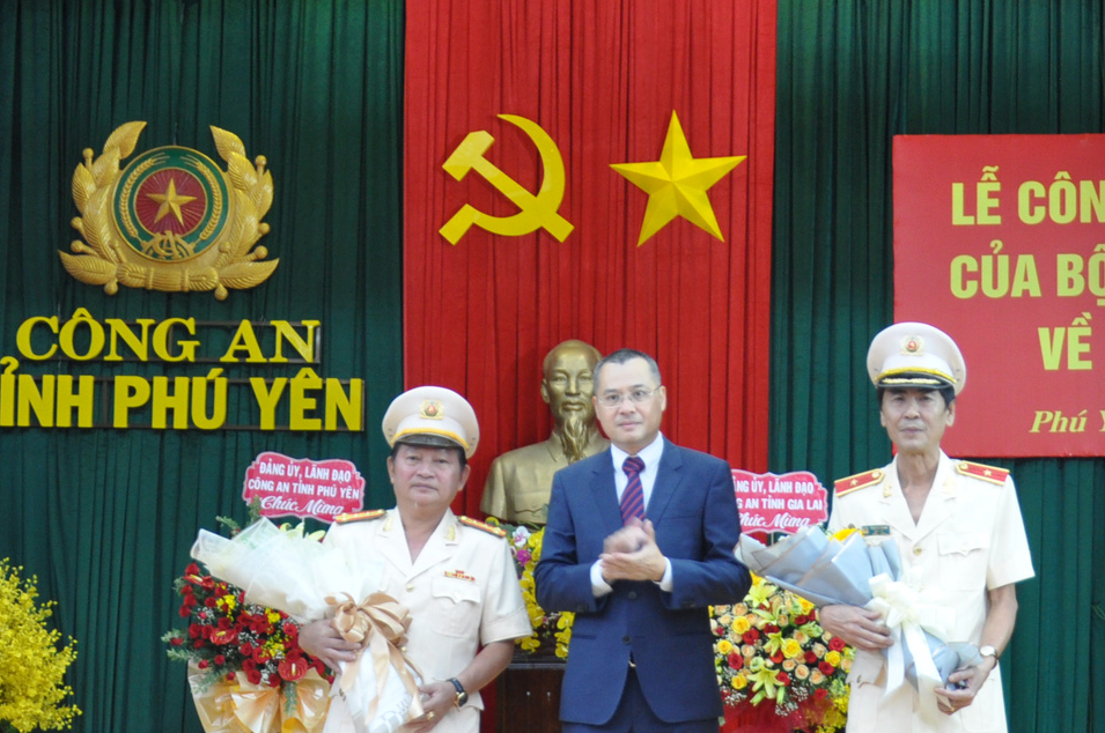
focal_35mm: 88
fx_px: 2697
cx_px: 791
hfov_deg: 23.0
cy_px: 413
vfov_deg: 15.5
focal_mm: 28
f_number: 4
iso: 640
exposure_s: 1/20
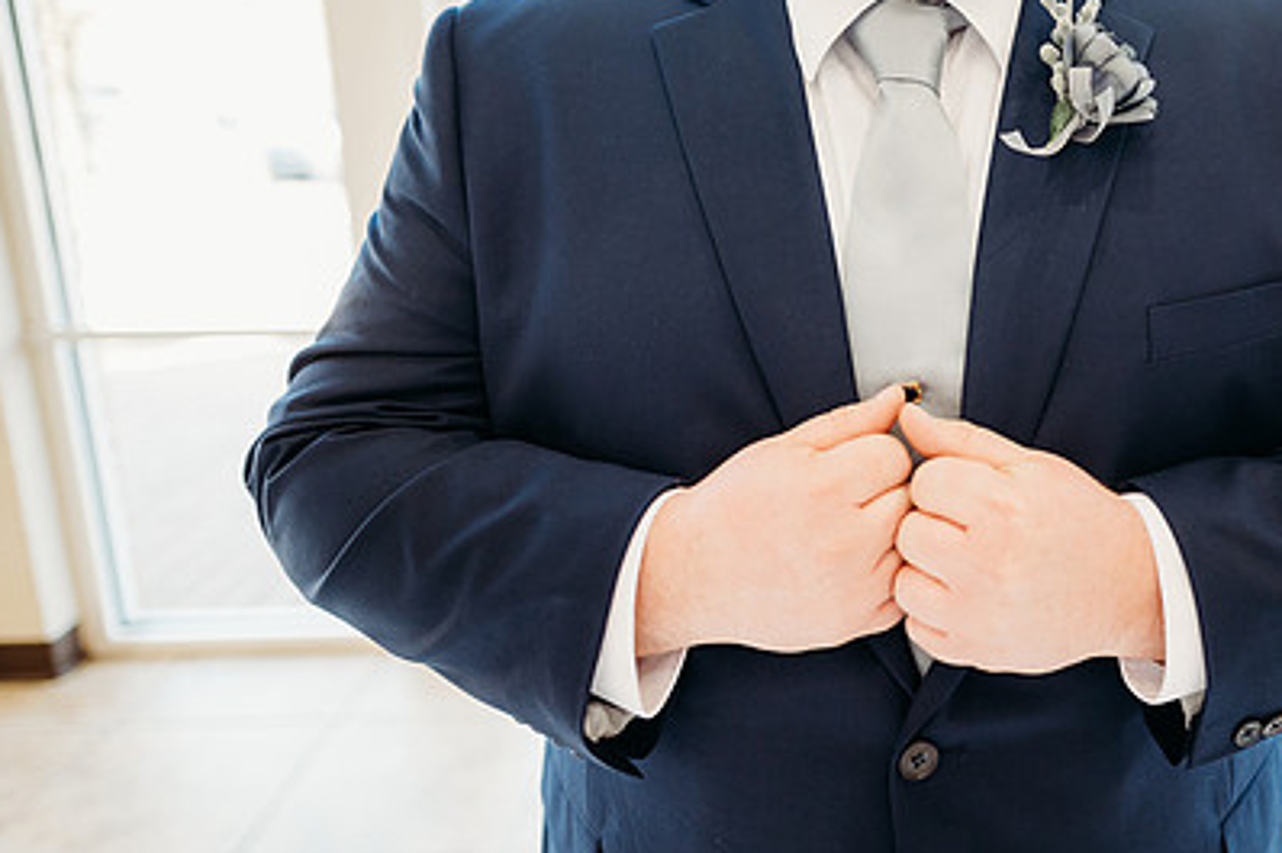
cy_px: 372
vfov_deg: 37.8
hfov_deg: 52.7
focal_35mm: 35
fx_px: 1246
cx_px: 918
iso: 800
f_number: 1.8
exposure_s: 1/160
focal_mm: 24
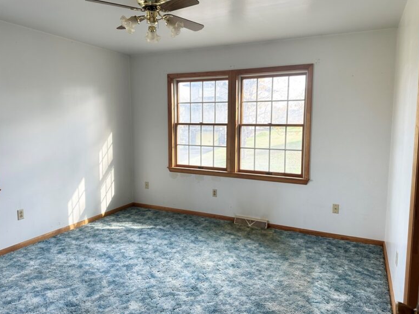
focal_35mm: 25
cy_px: 153
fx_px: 303
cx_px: 216
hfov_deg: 69.4
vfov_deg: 54.9
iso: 80
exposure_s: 1/121
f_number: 1.78
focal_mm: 6.86
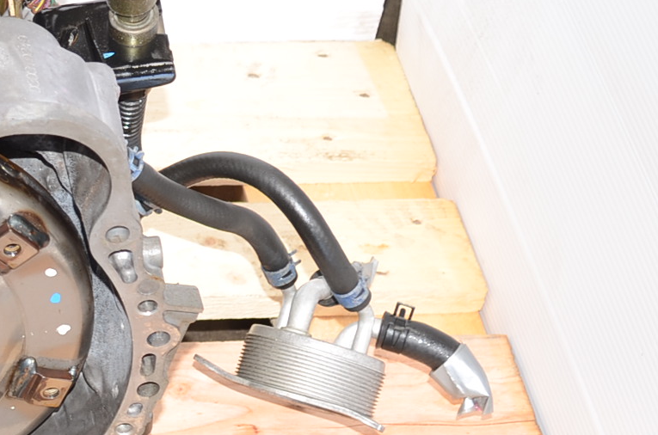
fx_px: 2115
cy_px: 335
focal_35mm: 116
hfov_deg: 16.1
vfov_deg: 11.7
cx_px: -346
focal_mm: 24
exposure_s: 1/60
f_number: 4.5
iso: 100
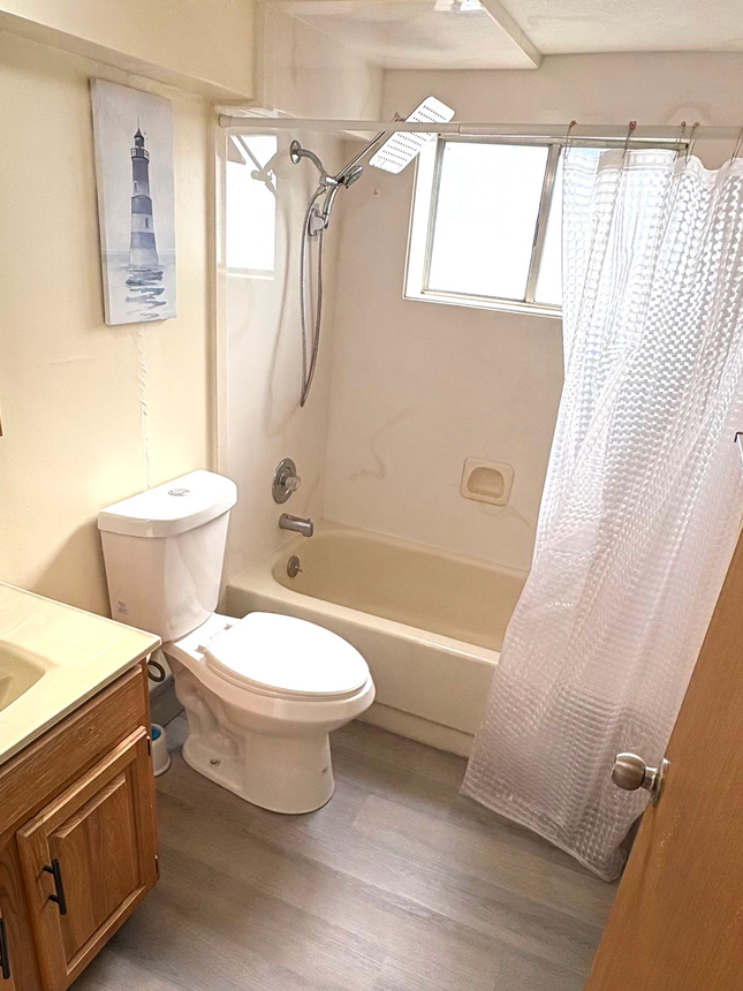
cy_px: 543
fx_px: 715
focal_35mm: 25
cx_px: 359
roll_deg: -5.7
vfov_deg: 69.2
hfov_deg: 54.9
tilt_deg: -23.3
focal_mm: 2.22
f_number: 2.2
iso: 64
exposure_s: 1/428
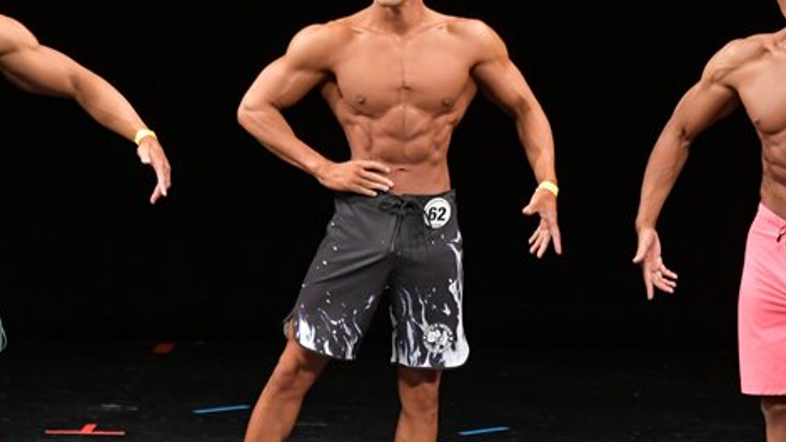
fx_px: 9692
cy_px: 227
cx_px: 510
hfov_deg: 4.6
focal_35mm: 465
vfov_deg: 2.6
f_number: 5.6
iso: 3200
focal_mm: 180
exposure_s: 1/400
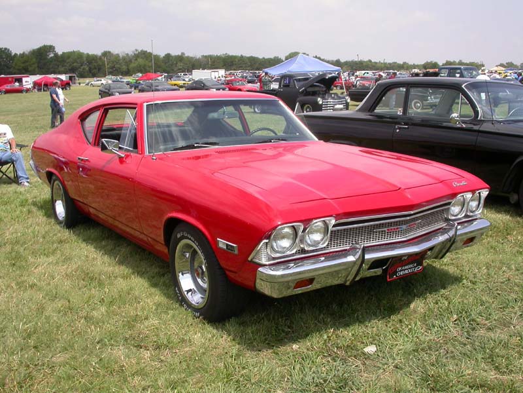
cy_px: 196
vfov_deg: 37.7
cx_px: 262
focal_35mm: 38
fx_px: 574
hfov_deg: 49.0
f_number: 6.7
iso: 100
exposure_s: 1/351
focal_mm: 7.85
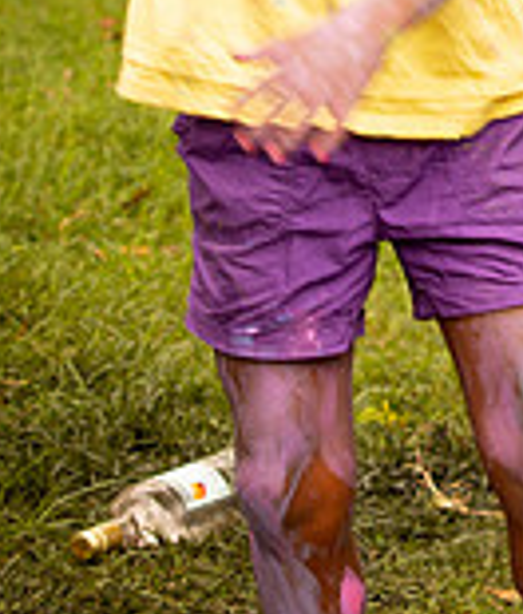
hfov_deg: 4.7
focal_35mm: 339
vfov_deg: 5.5
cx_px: 588
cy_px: -101
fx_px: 6320
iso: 320
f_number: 5.6
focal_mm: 70
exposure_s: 1/160
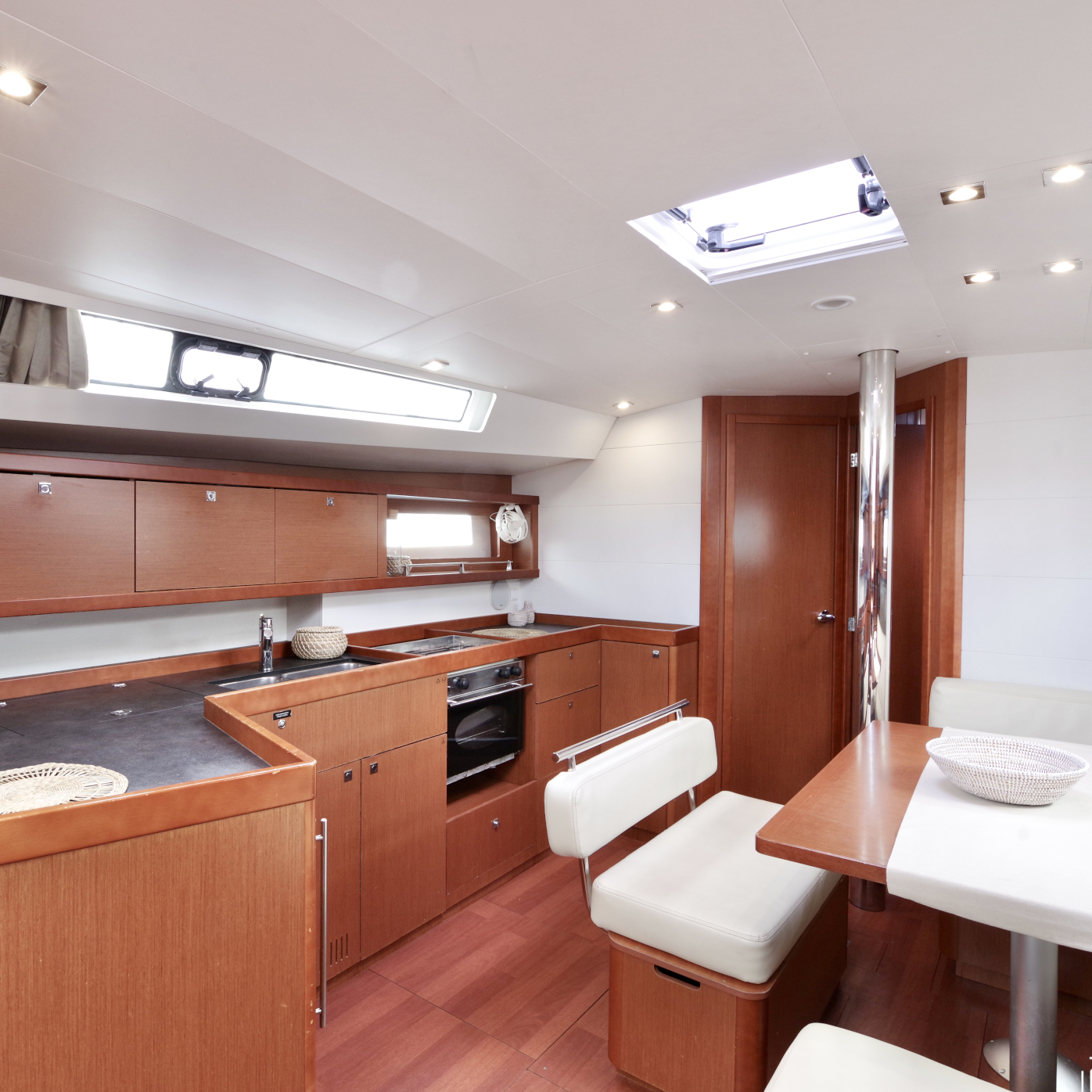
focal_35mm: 20
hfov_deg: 74.3
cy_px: 555
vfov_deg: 74.8
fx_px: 714
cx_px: 454
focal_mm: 15
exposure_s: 1/10
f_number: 11
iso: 800
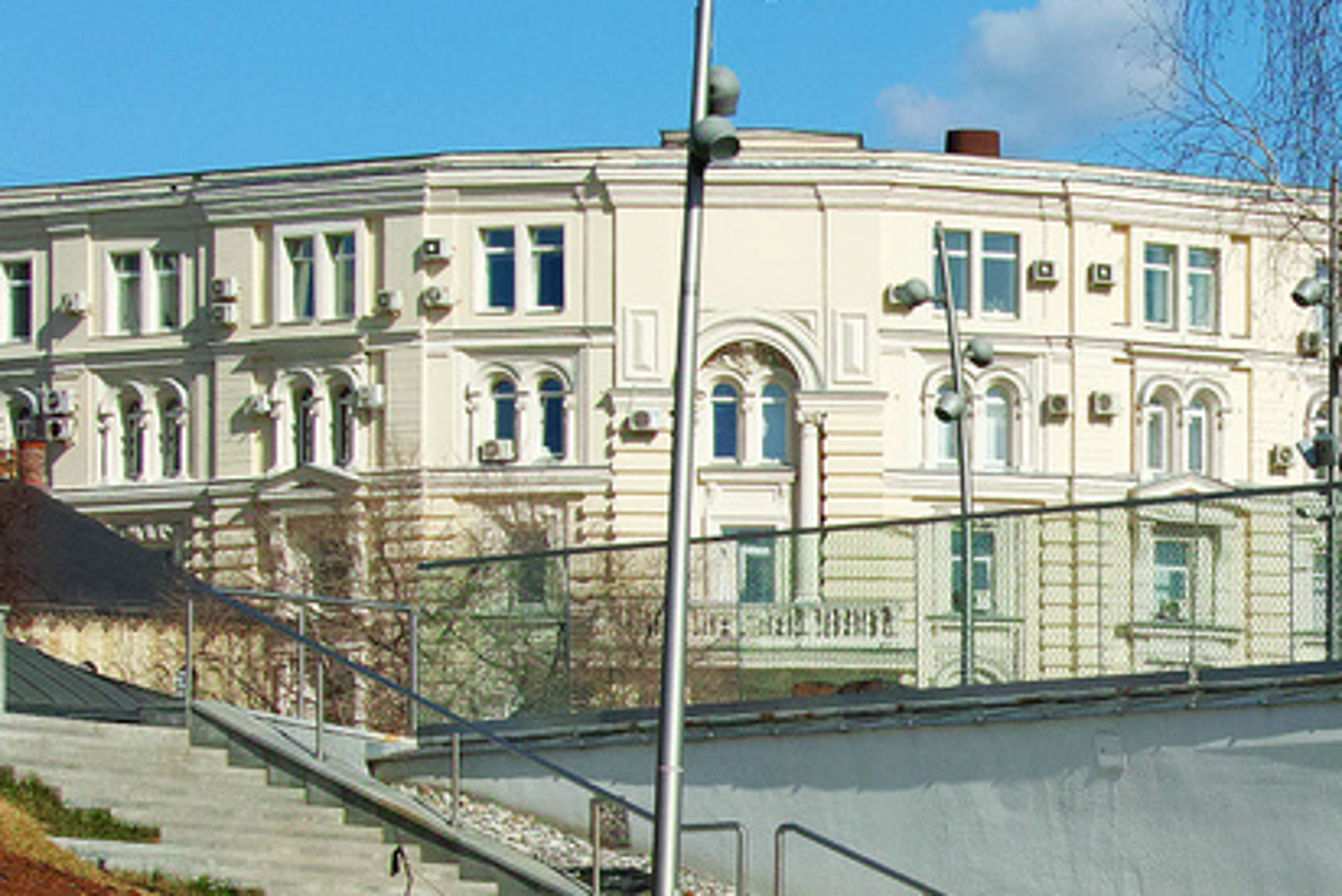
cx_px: 1736
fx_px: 7495
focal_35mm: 201
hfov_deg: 10.0
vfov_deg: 6.8
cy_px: 1179
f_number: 10
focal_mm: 35
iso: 100
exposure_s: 1/320
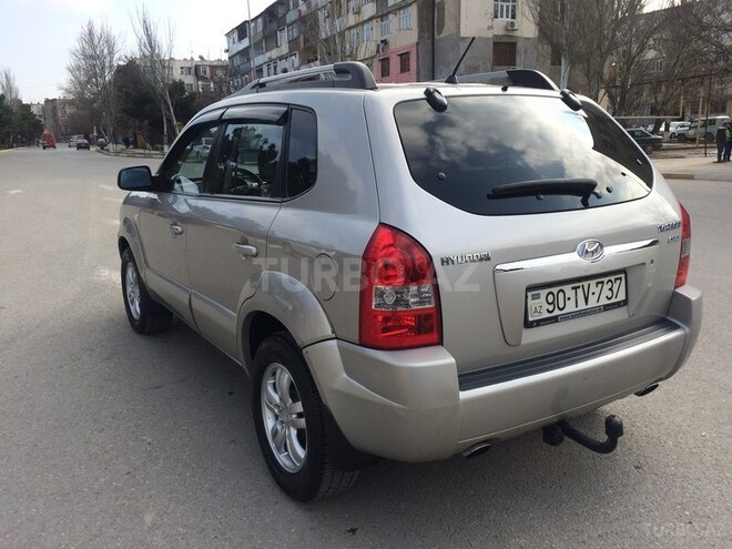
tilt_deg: -13.8
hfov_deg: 61.7
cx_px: 366
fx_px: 613
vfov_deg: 48.2
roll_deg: +2.3
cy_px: 274
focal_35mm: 29
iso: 32
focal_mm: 4.15
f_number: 2.2
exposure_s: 1/1026
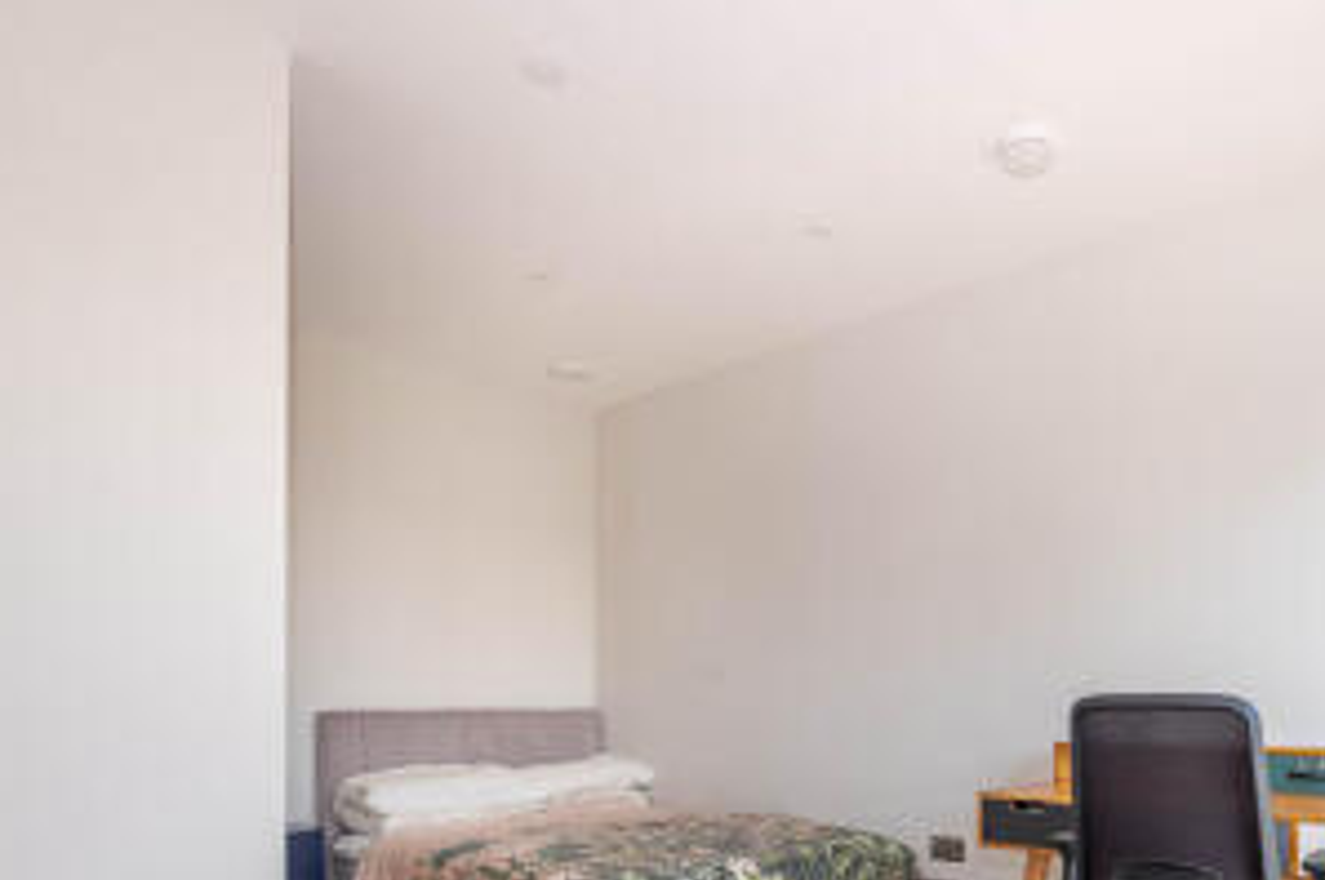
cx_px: 894
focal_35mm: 24
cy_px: 700
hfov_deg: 71.4
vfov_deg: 50.0
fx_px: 882
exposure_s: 1/50
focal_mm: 10
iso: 400
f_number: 5.6
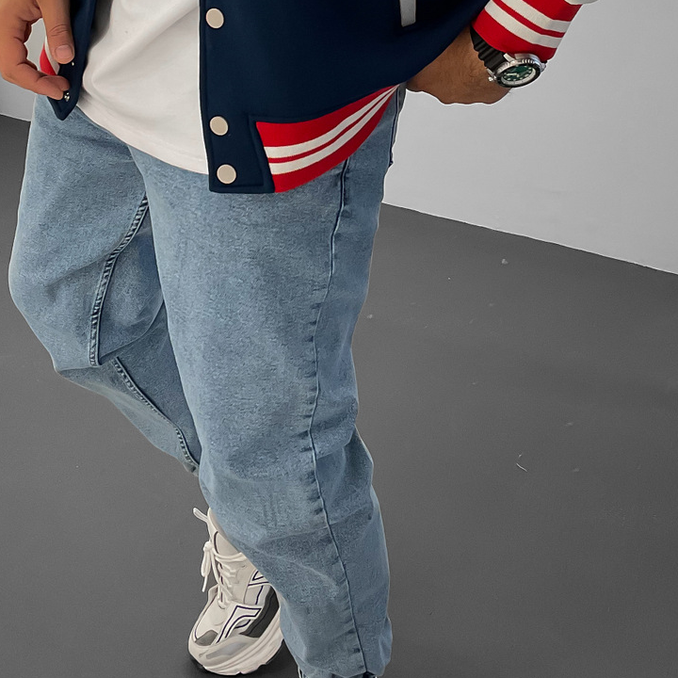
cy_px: 20
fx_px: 1263
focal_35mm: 57
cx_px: 296
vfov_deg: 28.4
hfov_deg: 30.0
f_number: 1.8
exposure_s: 1/100
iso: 64
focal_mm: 3
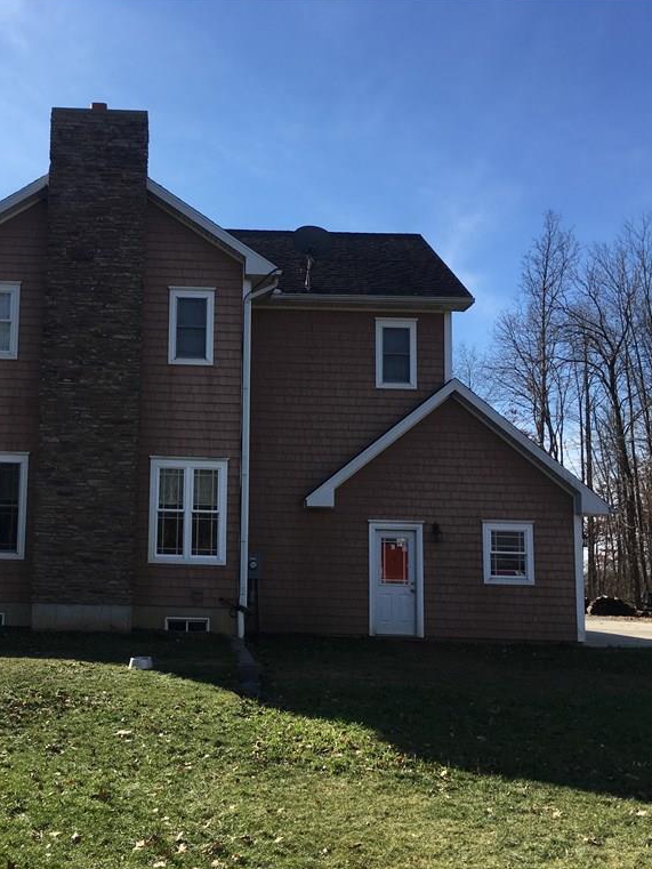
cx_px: 167
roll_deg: -0.9
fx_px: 979
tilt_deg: +8.1
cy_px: 433
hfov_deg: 36.0
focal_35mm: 39
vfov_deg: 47.9
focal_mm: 4.15
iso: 25
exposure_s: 1/1425
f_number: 2.2
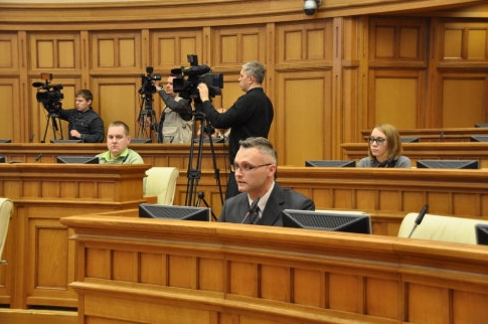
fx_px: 799
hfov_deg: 34.0
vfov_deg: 22.9
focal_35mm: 59
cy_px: 161
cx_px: 240
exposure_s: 1/50
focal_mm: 38
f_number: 4.2
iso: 400
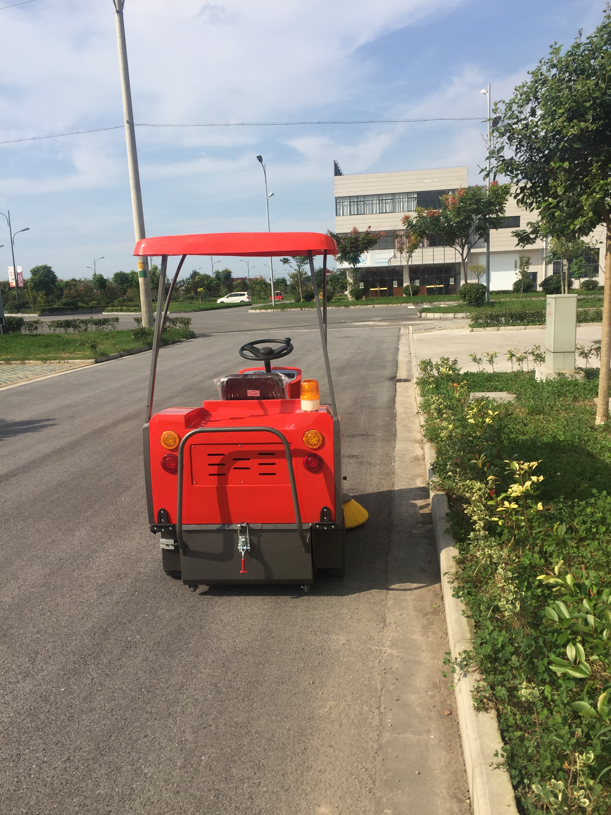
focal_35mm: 29
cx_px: 306
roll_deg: +3.2
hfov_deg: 48.2
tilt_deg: -8.9
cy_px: 408
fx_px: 682
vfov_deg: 61.7
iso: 32
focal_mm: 4.15
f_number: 2.2
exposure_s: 1/2198
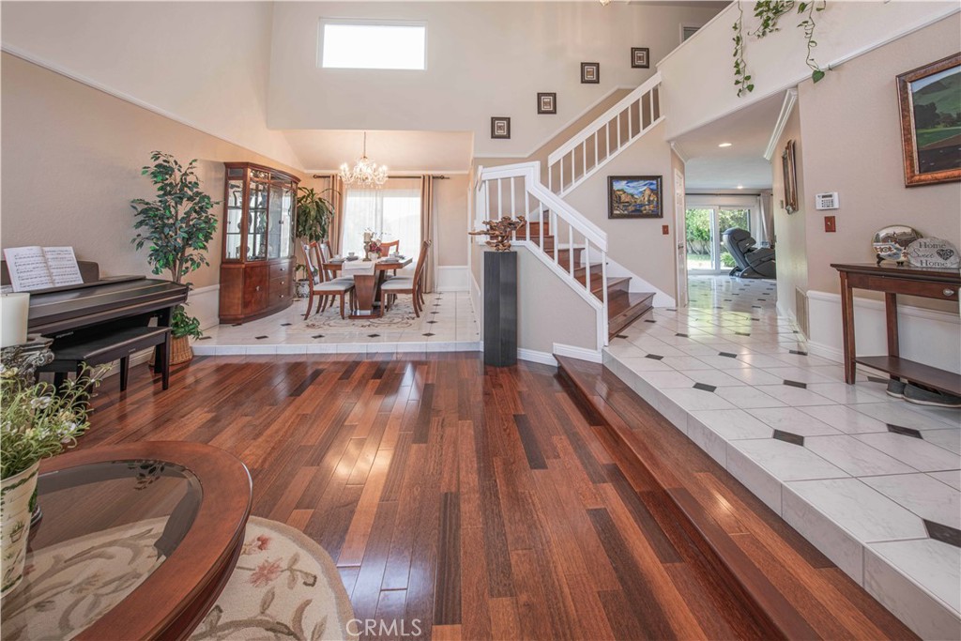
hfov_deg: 104.2
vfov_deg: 81.2
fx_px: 374
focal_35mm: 14
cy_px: 320
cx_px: 480
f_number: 8
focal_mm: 14
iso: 160
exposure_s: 1/15
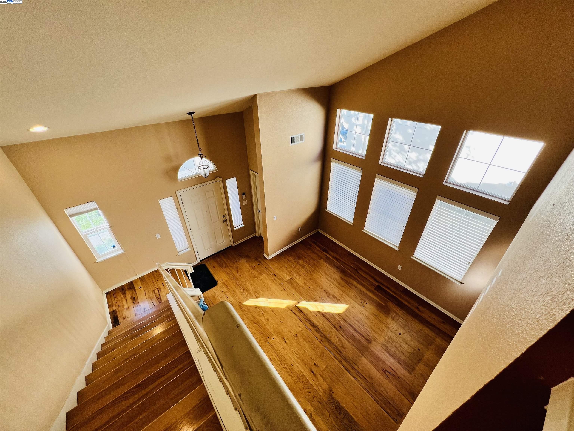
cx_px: 287
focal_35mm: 13
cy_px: 216
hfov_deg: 106.2
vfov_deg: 89.9
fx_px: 216
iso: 50
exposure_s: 1/120
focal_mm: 1.57
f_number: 1.8
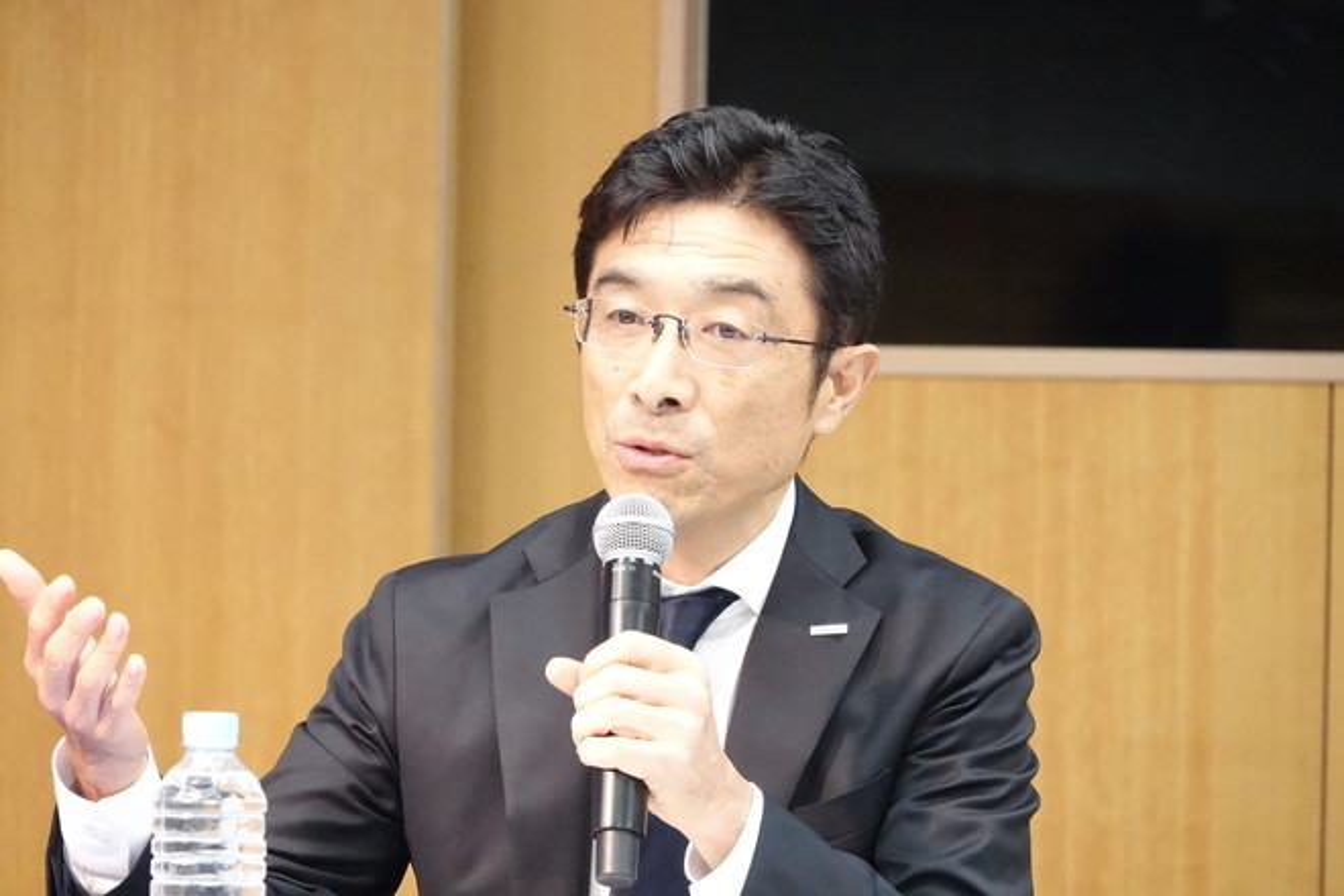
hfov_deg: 7.1
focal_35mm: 289
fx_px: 10788
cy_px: 448
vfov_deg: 4.8
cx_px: 672
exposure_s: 1/250
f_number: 4
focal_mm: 105.83
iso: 5000
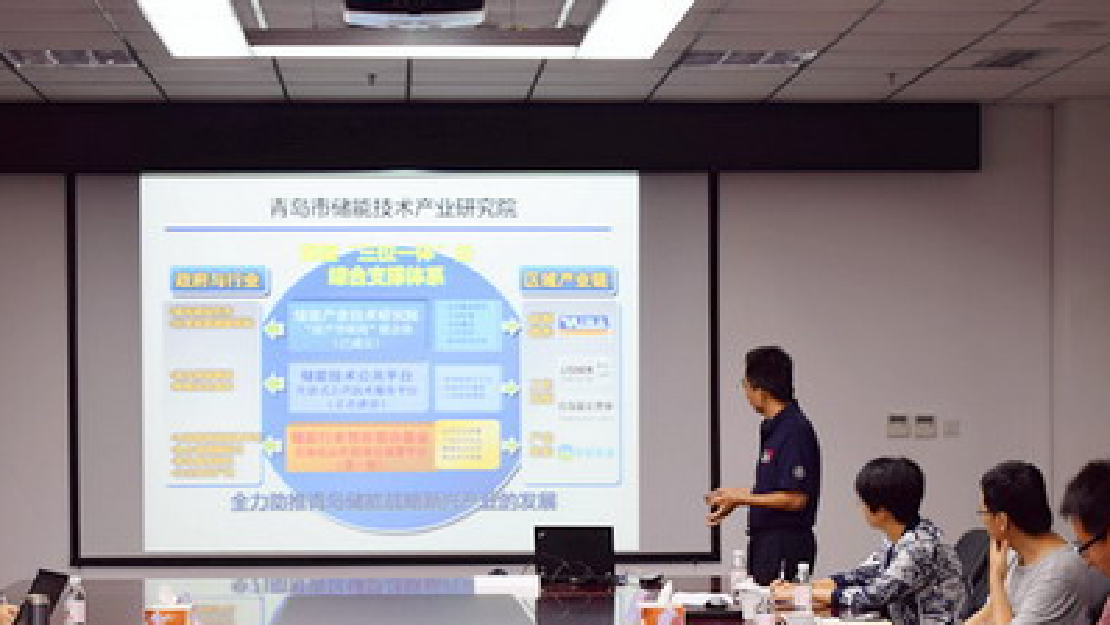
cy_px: 466
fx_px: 2649
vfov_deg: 13.4
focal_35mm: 90
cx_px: 516
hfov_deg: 23.7
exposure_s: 1/15
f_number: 4.8
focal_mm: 38
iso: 100
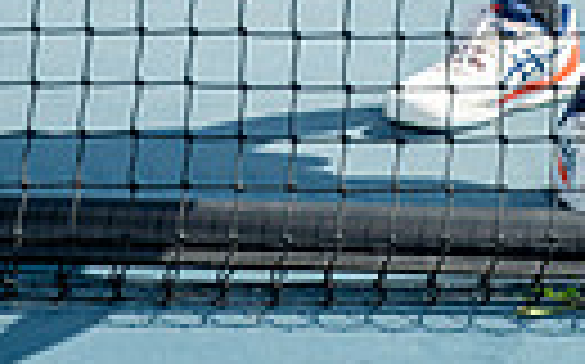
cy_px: -562
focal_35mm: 205
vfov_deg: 6.1
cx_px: 626
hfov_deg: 10.1
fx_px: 3266
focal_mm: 58
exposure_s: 1/400
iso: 125
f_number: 7.1
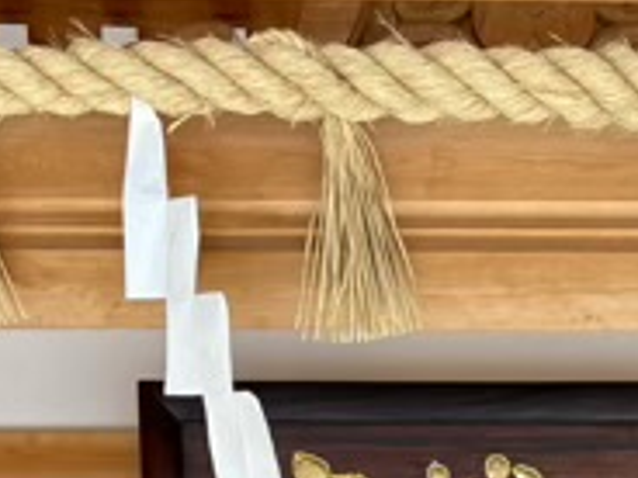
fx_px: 1825
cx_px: 478
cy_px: 864
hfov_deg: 19.7
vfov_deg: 13.4
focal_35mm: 99
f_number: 1.6
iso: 50
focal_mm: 5.96
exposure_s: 1/587
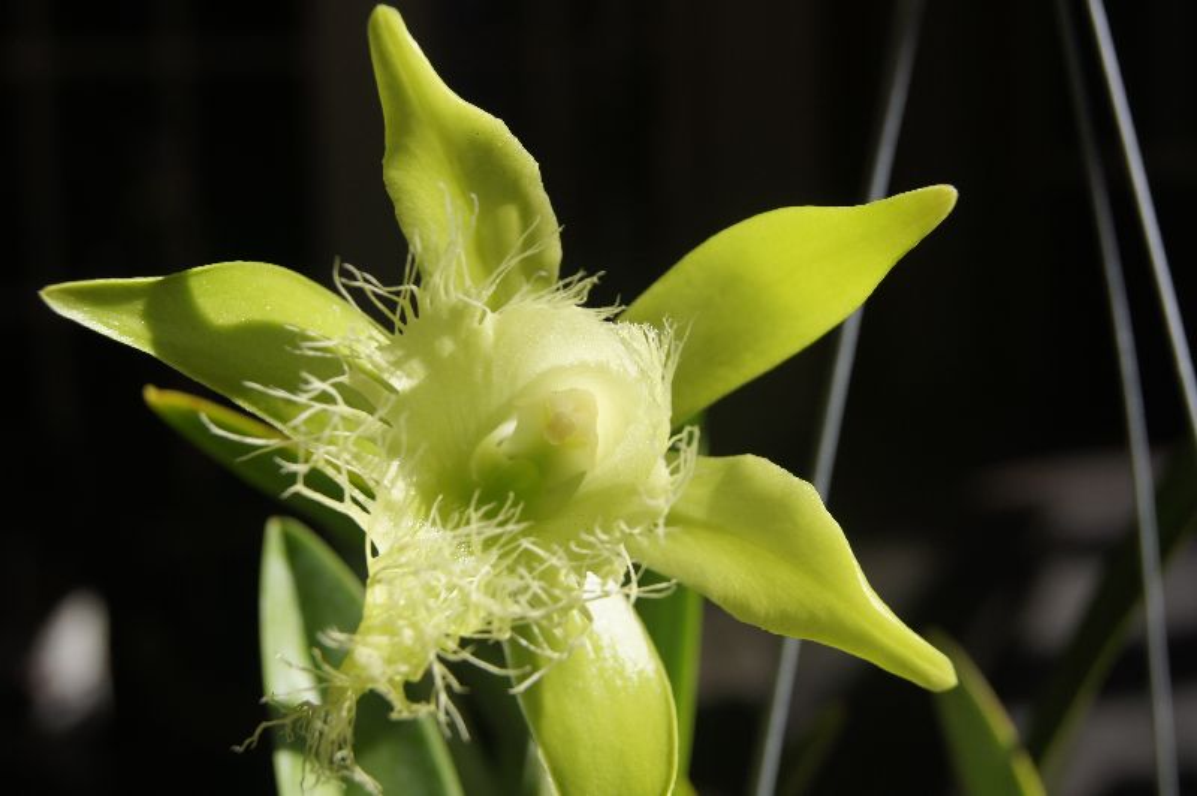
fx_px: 2242
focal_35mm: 68
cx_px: 598
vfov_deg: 20.1
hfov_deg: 29.9
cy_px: 398
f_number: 8
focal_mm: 45
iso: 100
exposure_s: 1/250
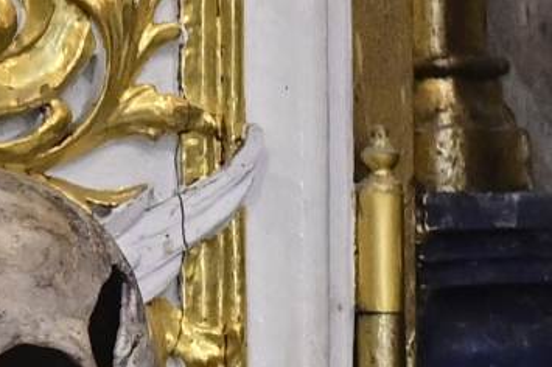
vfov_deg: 2.1
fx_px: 10110
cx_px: -48
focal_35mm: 660
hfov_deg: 3.1
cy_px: 303
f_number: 4
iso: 900
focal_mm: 200
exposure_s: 1/100
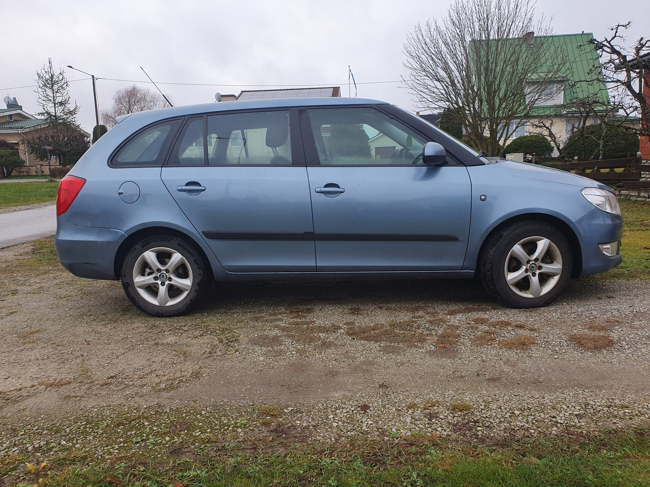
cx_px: 325
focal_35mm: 26
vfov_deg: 53.1
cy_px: 244
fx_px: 488
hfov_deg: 67.3
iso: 50
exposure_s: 1/156
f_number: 2.4
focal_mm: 4.32
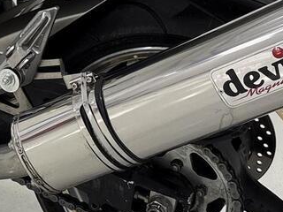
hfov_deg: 16.2
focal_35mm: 117
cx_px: -50
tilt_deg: -9.7
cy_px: -27
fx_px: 957
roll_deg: -2.4
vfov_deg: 12.4
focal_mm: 5.96
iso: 64
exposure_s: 1/122
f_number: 1.6
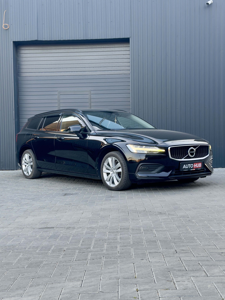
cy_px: 150
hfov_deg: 30.3
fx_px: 416
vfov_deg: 39.7
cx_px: 112
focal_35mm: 48
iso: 125
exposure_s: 1/213
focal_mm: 6.76
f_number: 1.78
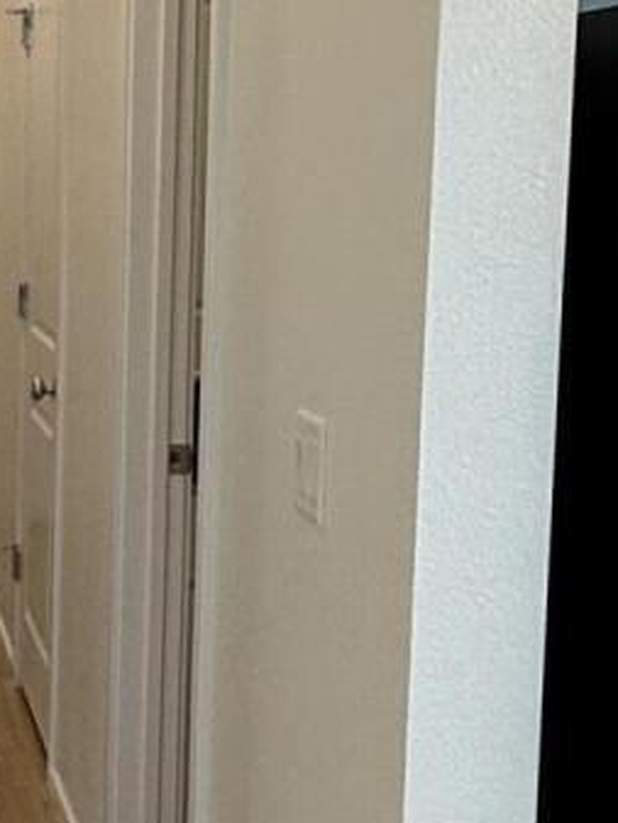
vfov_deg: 23.5
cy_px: 391
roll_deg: -0.8
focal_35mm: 83
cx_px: -215
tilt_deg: -5.5
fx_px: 1974
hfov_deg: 16.7
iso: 80
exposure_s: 1/120
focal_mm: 2.22
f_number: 2.2
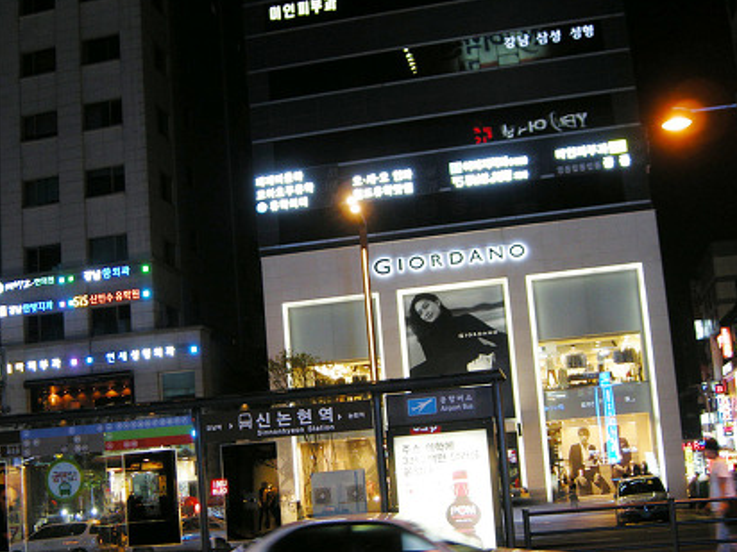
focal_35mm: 50
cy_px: 382
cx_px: 263
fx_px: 1065
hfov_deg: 37.9
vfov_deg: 28.8
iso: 76
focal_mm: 7.5
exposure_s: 1/7.9
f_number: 2.7
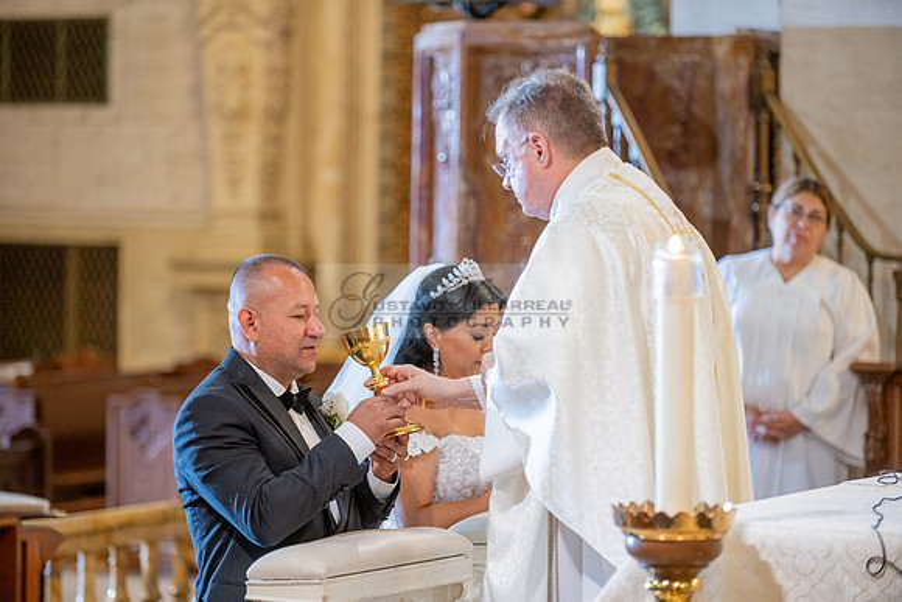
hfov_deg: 15.2
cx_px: 451
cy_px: 301
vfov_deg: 10.2
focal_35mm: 135
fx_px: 3383
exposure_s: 1/100
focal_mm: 135
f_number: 2.8
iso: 1000
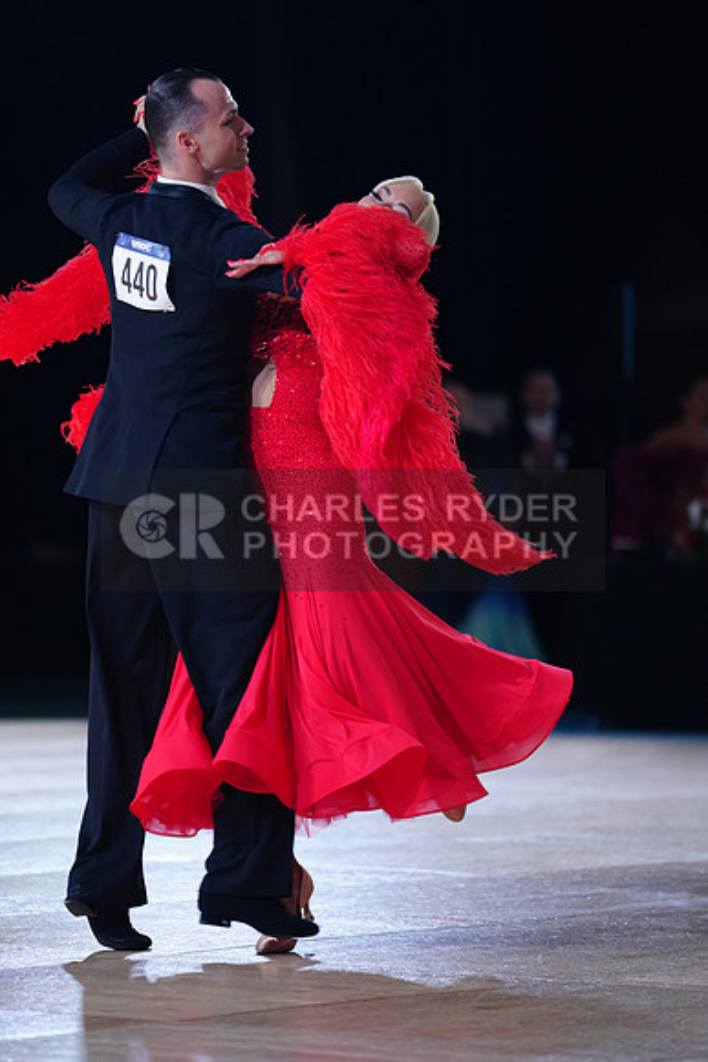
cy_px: 531
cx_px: 354
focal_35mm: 188
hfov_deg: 7.3
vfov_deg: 10.9
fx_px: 5542
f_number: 2.8
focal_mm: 188
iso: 800
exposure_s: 1/500
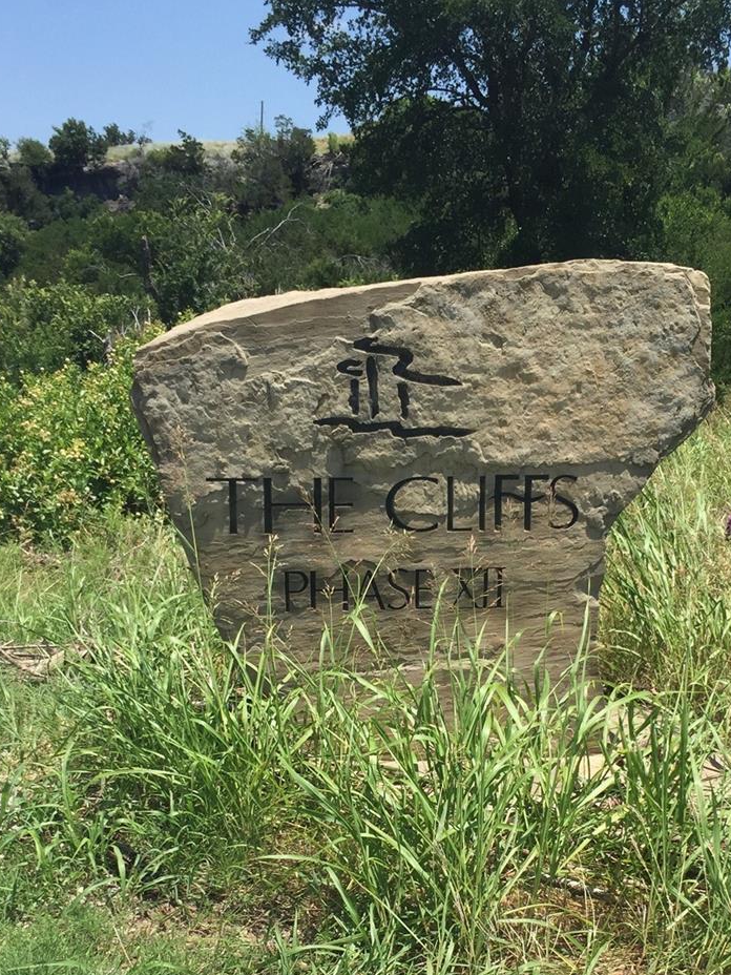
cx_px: 389
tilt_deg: -15.9
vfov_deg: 38.3
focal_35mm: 48
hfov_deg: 30.3
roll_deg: -0.2
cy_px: 771
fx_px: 1352
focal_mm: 4.15
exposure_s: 1/1883
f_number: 2.2
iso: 32
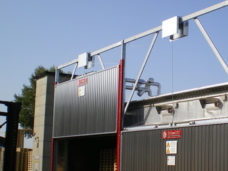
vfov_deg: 20.9
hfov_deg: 27.0
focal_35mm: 70
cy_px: 119
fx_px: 462
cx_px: 192
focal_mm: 6.3
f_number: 4.6
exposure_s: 1/500
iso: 64
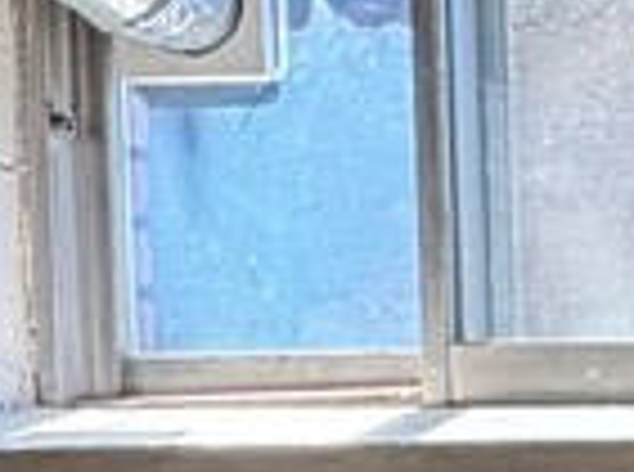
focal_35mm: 102
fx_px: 1863
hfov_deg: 13.1
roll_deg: +1.1
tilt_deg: -0.9
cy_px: 571
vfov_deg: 14.0
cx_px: 1623
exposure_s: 1/120
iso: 125
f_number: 2.2
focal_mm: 2.22
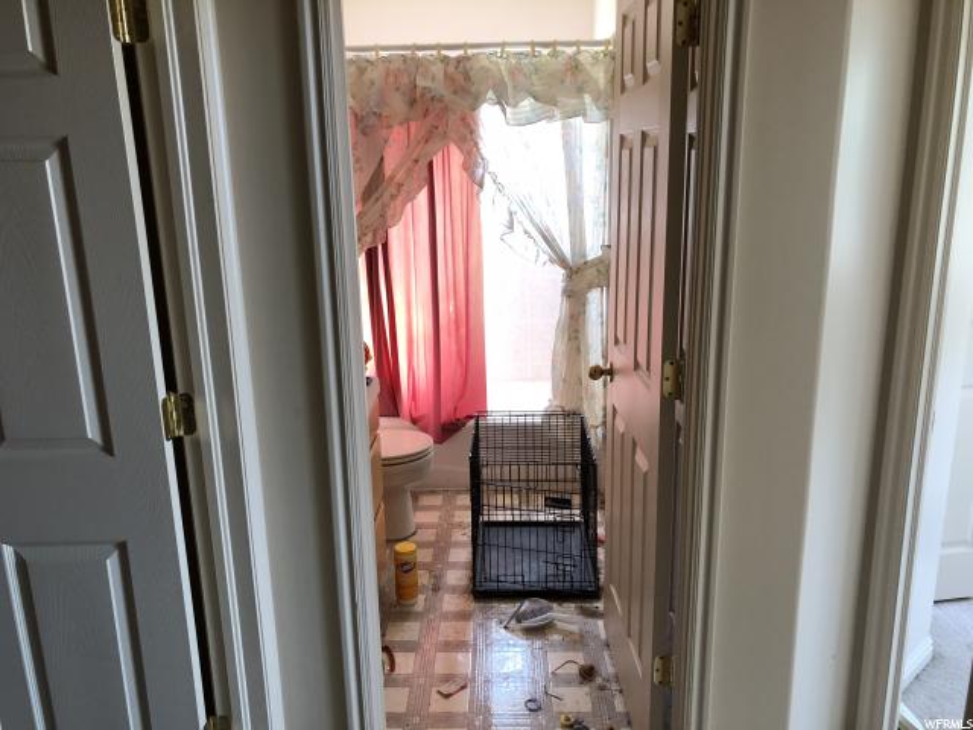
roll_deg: +2.1
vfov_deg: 49.7
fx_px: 787
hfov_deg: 63.4
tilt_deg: -12.2
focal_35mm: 28
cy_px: 365
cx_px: 486
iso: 25
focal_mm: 4
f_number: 1.8
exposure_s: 1/30
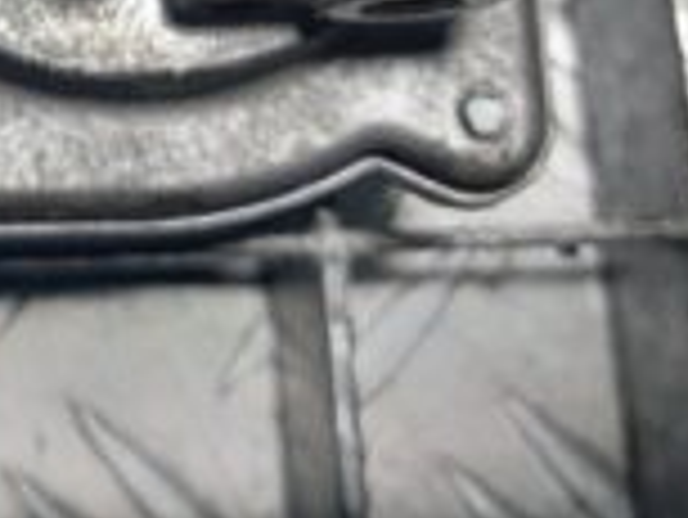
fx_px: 1949
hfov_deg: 18.9
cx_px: -139
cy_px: -261
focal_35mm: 98
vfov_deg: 14.1
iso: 50
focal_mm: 5.23
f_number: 1.8
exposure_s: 1/100
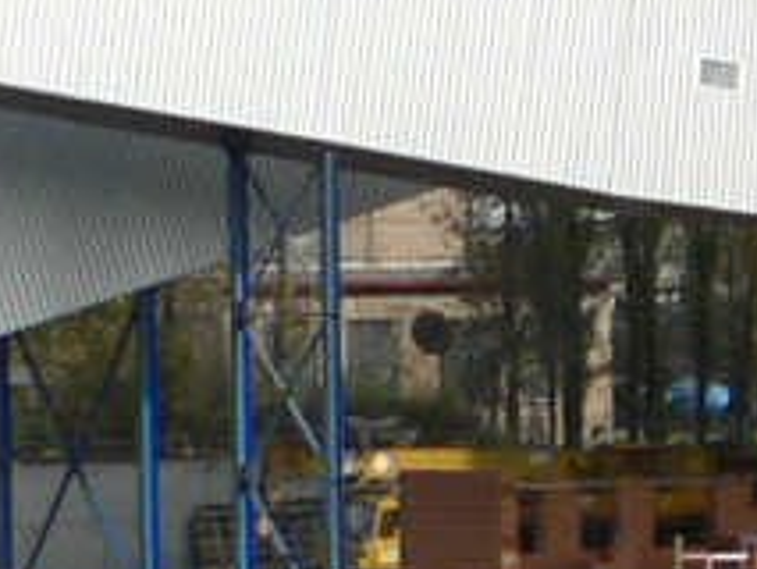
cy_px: 188
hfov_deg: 6.8
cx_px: 2093
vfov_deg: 5.5
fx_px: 5908
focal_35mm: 270
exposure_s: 1/400
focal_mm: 6
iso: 80
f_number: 4
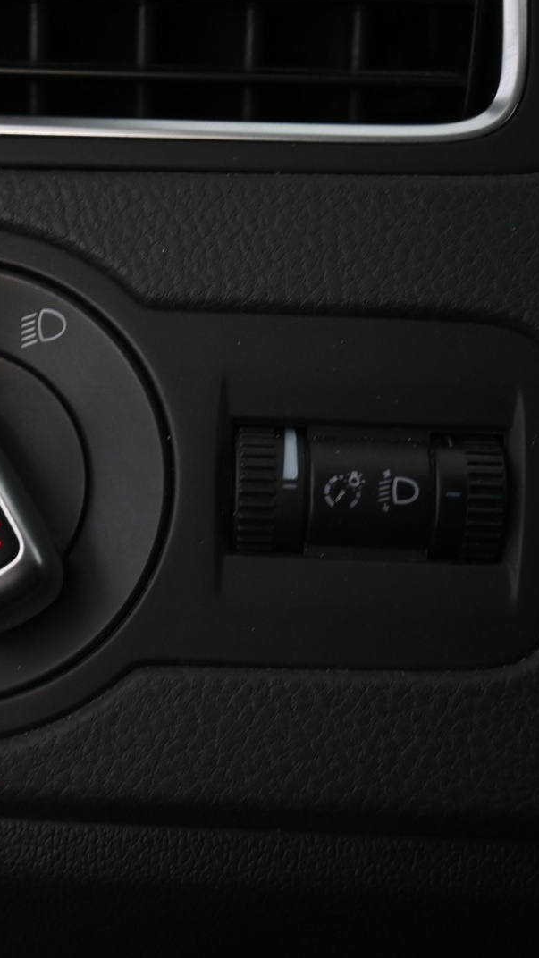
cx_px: 128
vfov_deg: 35.9
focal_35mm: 58
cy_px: 477
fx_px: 1478
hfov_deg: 20.5
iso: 1250
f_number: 4.2
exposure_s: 1/40
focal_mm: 24.5
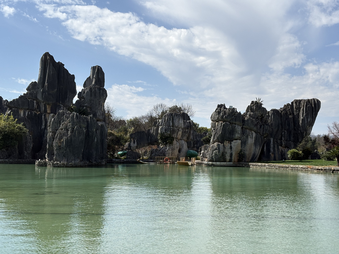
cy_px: 127
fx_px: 509
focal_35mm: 52
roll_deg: -0.5
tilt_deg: +2.5
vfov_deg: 28.0
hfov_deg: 36.8
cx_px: 170
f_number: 1.6
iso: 32
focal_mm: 5.96
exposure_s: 1/4630
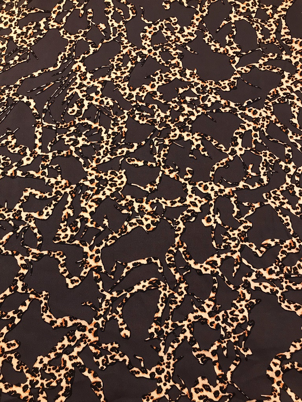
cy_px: 201
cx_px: 151
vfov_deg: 63.4
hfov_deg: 49.7
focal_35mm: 28
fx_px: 326
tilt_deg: -75.3
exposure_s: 1/17
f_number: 1.8
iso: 50
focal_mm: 3.99
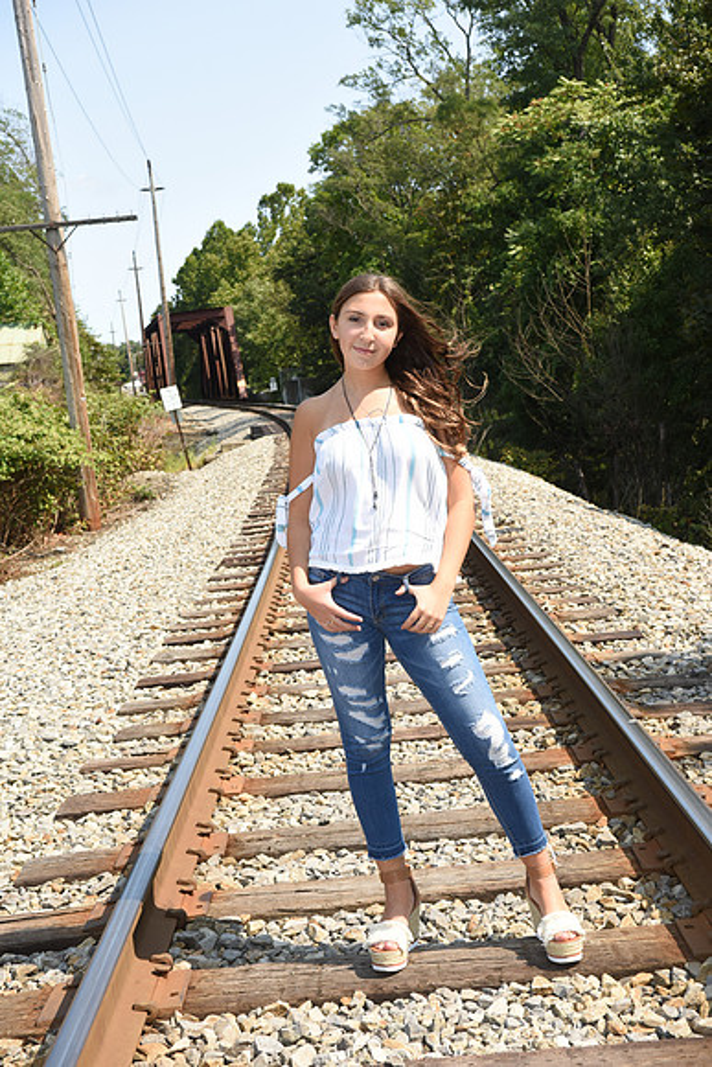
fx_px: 1423
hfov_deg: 28.1
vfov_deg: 41.1
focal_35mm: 48
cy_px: 534
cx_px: 356
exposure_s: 1/250
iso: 320
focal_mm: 48
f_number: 10
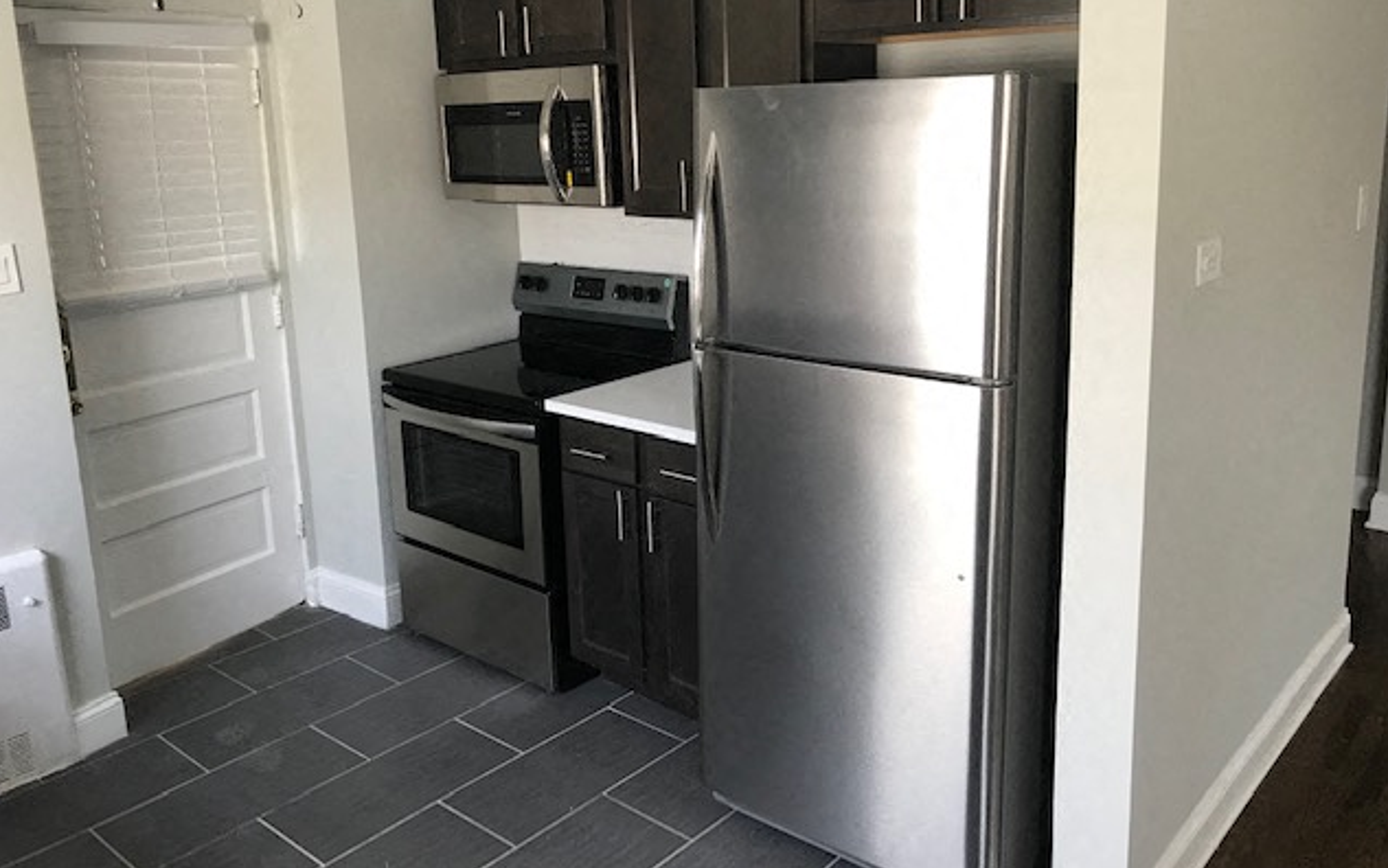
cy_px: 349
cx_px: 699
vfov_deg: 41.7
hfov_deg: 62.9
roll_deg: +2.9
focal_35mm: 30
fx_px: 1135
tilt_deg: -11.1
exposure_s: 1/31
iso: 25
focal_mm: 3.99
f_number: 1.8
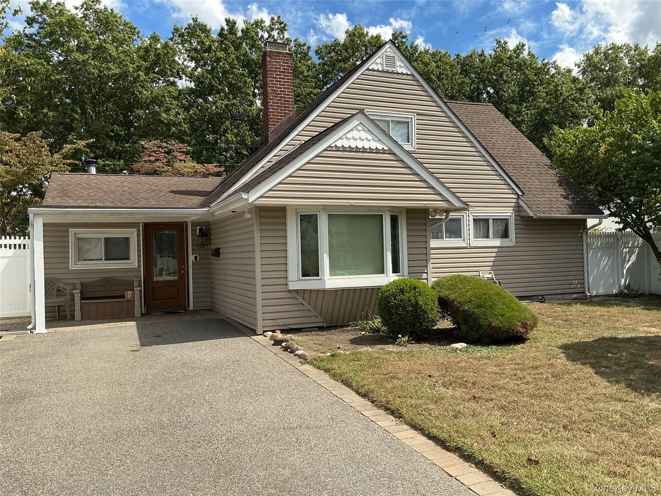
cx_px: 330
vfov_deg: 48.2
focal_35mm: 29
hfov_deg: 61.7
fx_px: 554
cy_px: 248
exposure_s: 1/1412
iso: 25
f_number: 1.8
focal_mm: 3
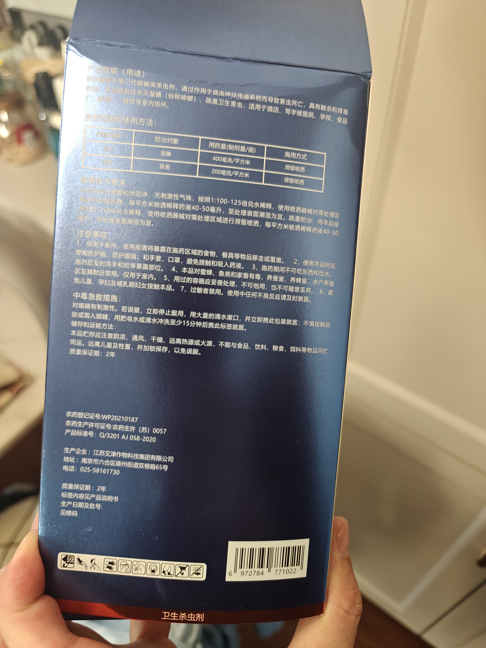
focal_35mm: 23
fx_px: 431
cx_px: 243
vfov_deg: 73.9
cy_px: 324
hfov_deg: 58.9
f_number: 1.6
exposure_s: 1/100
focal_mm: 6.06
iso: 400
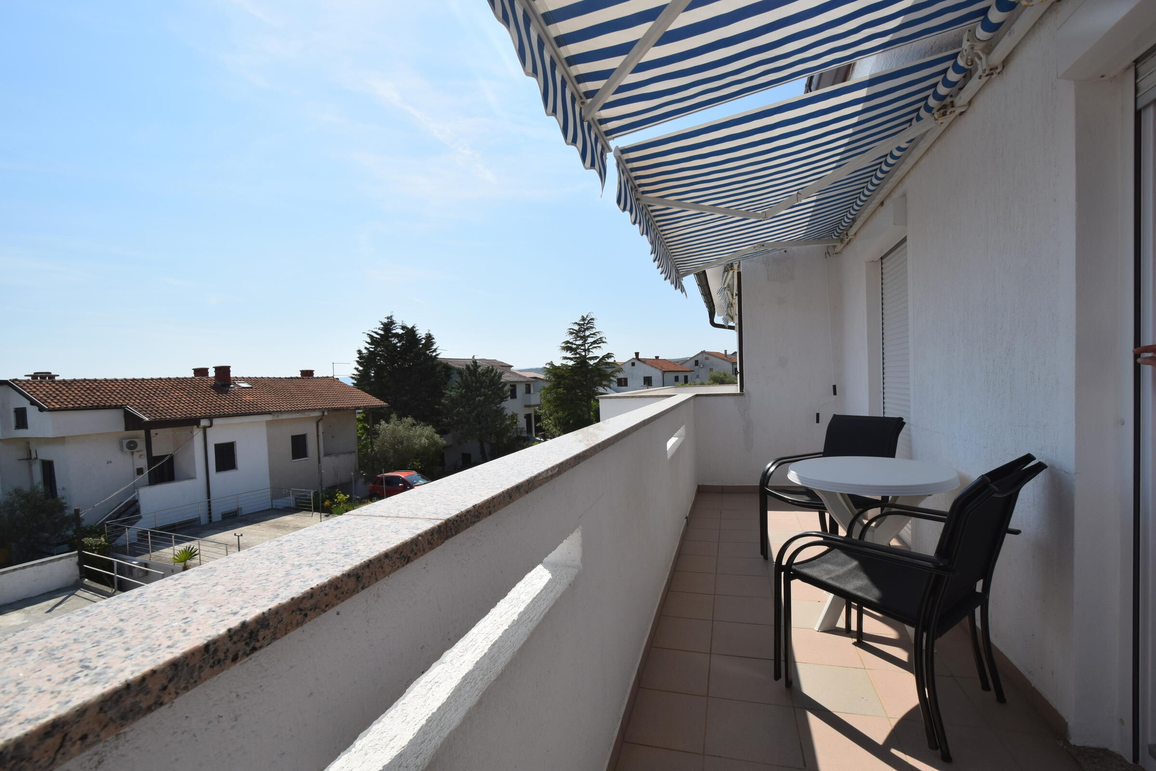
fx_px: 482
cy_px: 386
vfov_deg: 77.3
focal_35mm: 15
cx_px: 578
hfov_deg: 100.4
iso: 200
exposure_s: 1/400
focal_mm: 10
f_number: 10
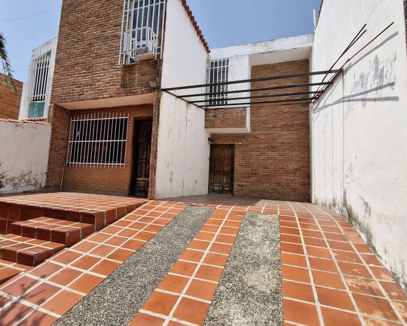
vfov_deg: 70.8
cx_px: 184
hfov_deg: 83.0
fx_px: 229
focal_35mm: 19
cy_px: 151
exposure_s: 1/2036
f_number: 2.2
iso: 50
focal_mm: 1.74
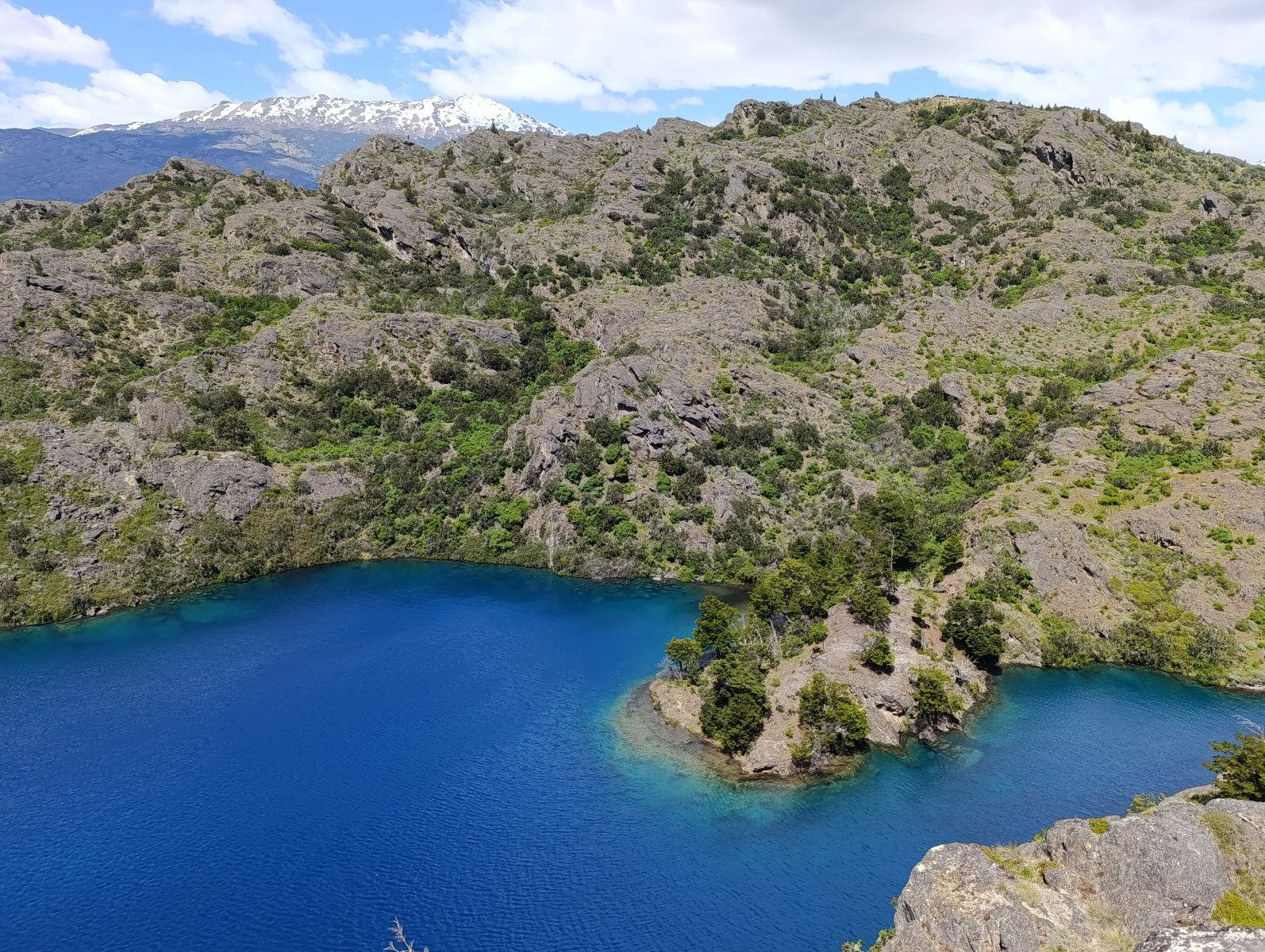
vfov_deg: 55.0
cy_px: 476
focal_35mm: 25
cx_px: 632
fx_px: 915
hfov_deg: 69.3
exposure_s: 1/518
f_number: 1.6
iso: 50
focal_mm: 6.14
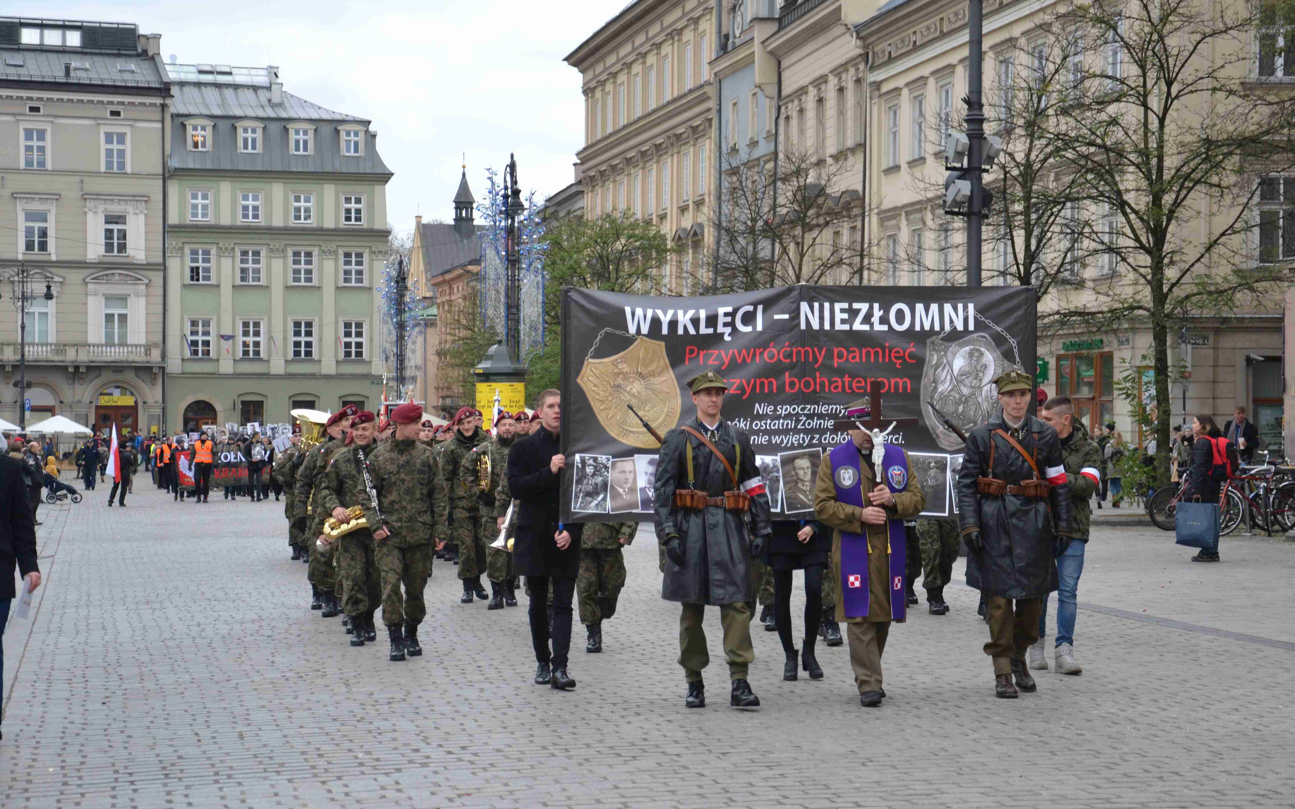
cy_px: 409
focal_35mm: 80
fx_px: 2823
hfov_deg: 25.8
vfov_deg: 16.3
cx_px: 644
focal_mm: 52
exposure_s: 1/100
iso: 400
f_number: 5
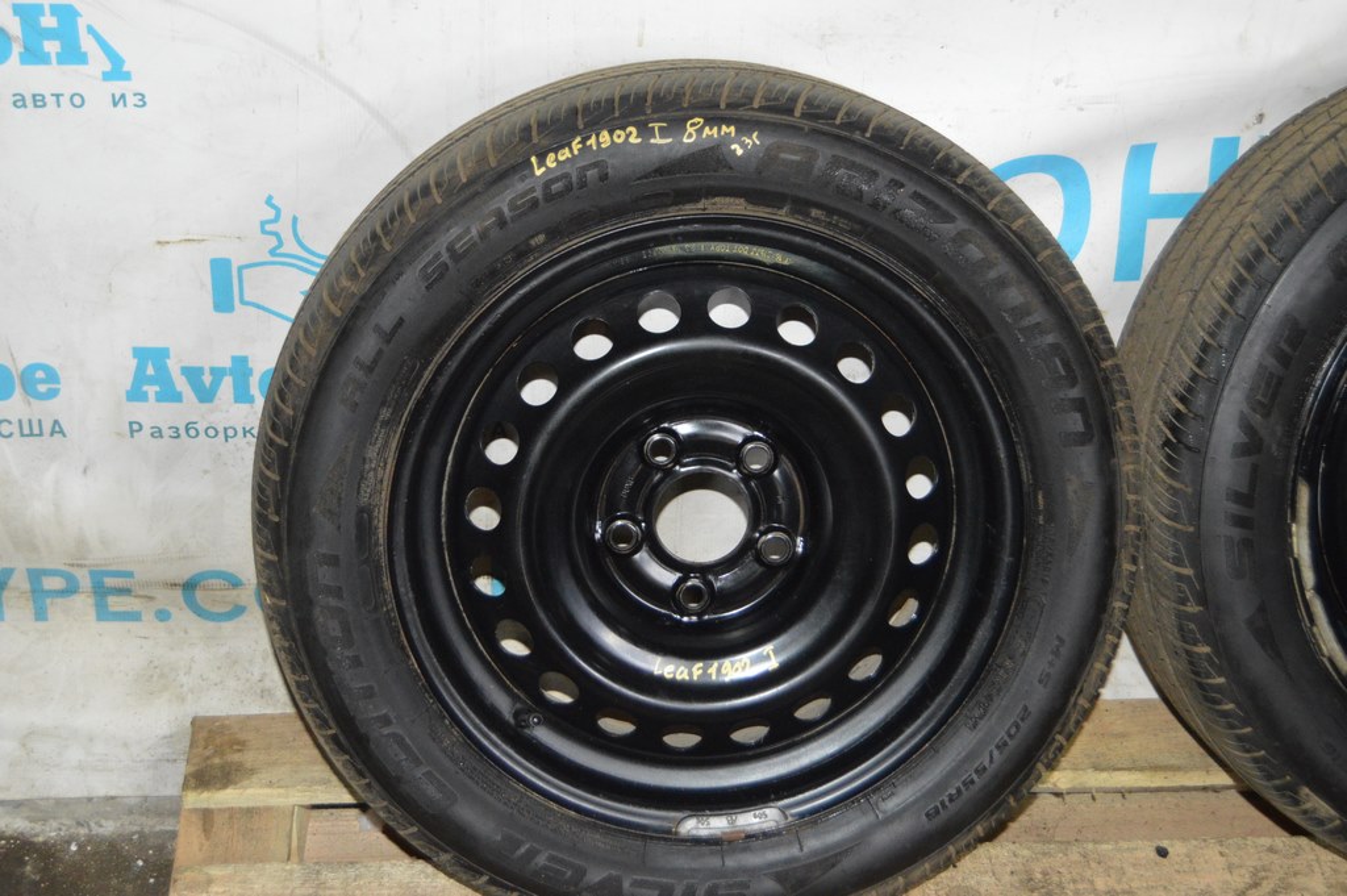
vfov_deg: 23.7
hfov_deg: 35.1
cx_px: 674
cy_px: 448
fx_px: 2131
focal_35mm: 57
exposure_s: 1/60
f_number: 4.8
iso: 2500
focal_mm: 38
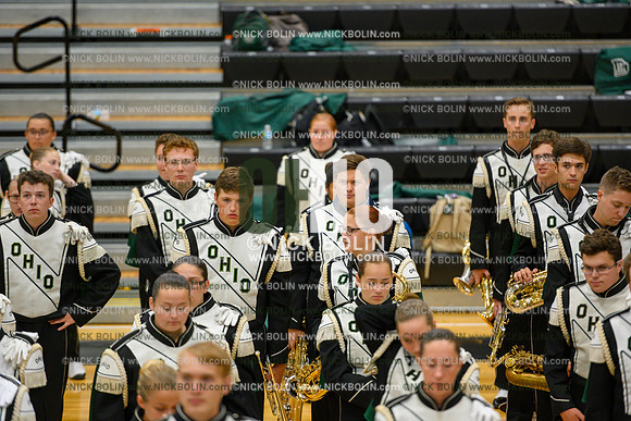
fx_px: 3506
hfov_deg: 10.3
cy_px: 210
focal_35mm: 200
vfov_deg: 6.9
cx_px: 316
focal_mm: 200
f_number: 2.8
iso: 1600
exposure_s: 1/320
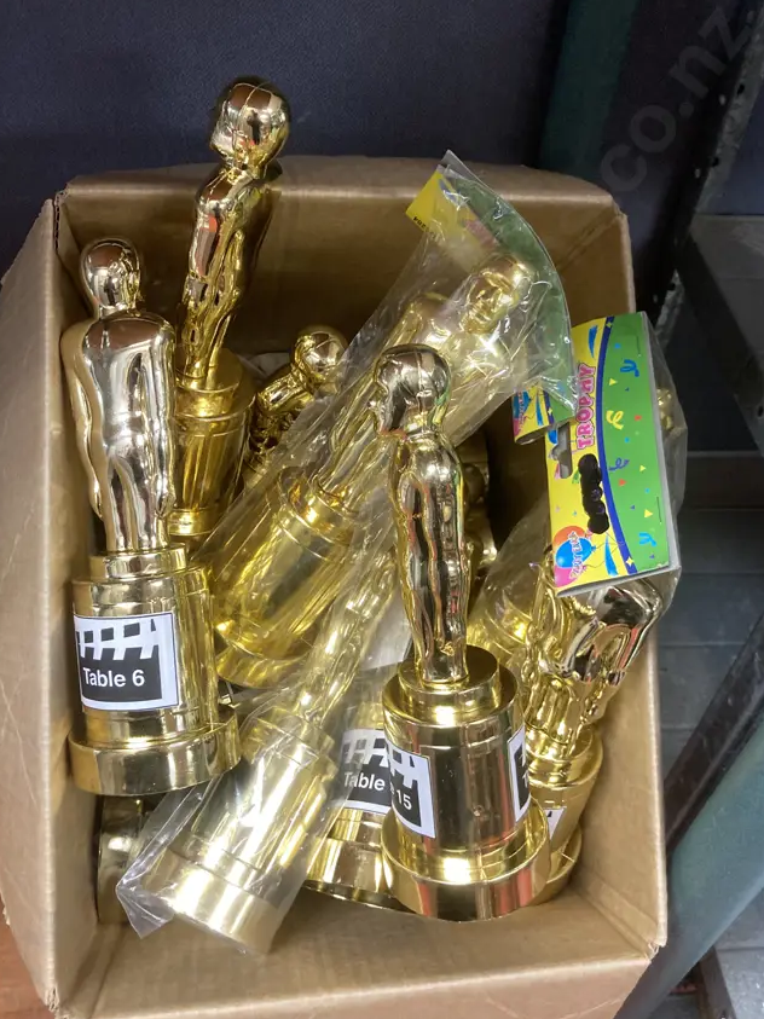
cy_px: 513
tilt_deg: -47.9
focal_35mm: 34
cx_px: 364
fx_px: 1001
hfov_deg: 41.8
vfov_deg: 54.0
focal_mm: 3.99
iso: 250
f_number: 1.8
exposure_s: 1/50
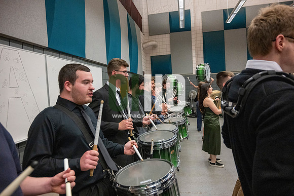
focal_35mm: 24
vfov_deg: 53.2
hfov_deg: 73.7
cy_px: 98
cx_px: 147
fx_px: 196
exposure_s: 1/500
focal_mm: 24
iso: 10000
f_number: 4
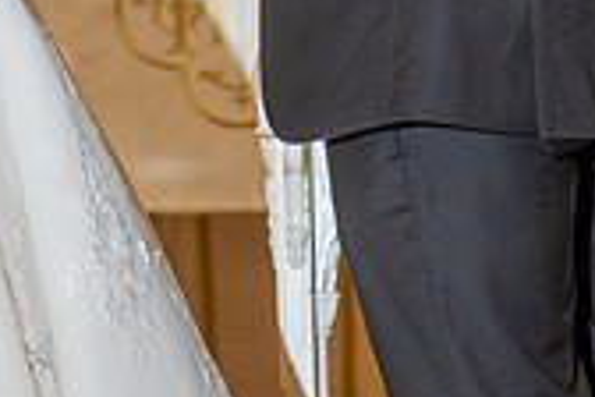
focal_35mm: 689
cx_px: 60
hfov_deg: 3.0
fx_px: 11387
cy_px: -264
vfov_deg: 2.0
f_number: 2.8
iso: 1000
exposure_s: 1/200
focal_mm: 200
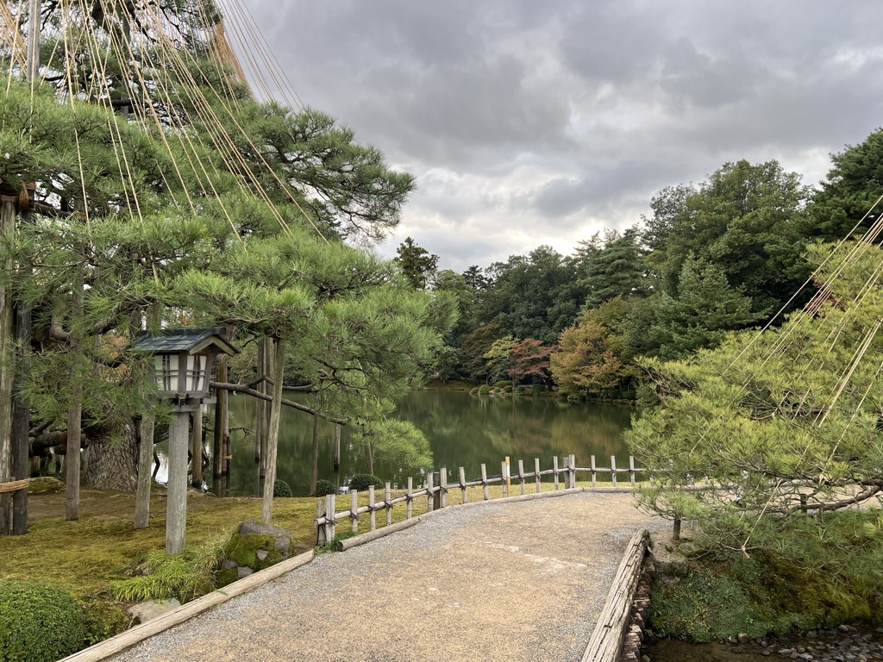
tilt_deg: +0.6
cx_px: 442
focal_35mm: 26
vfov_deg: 53.1
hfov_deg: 67.3
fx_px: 663
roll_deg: -1.9
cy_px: 331
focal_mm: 5.7
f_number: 1.5
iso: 40
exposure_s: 1/169
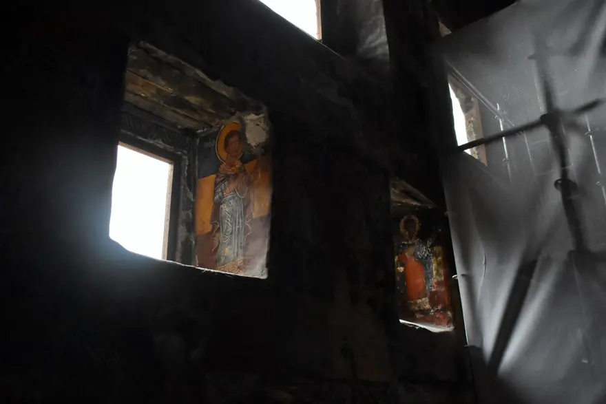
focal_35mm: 34
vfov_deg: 38.4
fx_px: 581
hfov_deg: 55.1
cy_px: 202
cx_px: 303
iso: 4000
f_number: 5
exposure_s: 1/800
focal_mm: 23
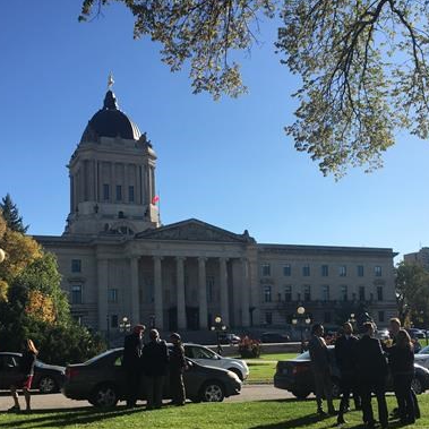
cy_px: 272
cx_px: 230
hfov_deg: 38.3
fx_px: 617
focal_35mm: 44
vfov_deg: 38.1
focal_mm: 4.15
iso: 25
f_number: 2.2
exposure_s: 1/1672
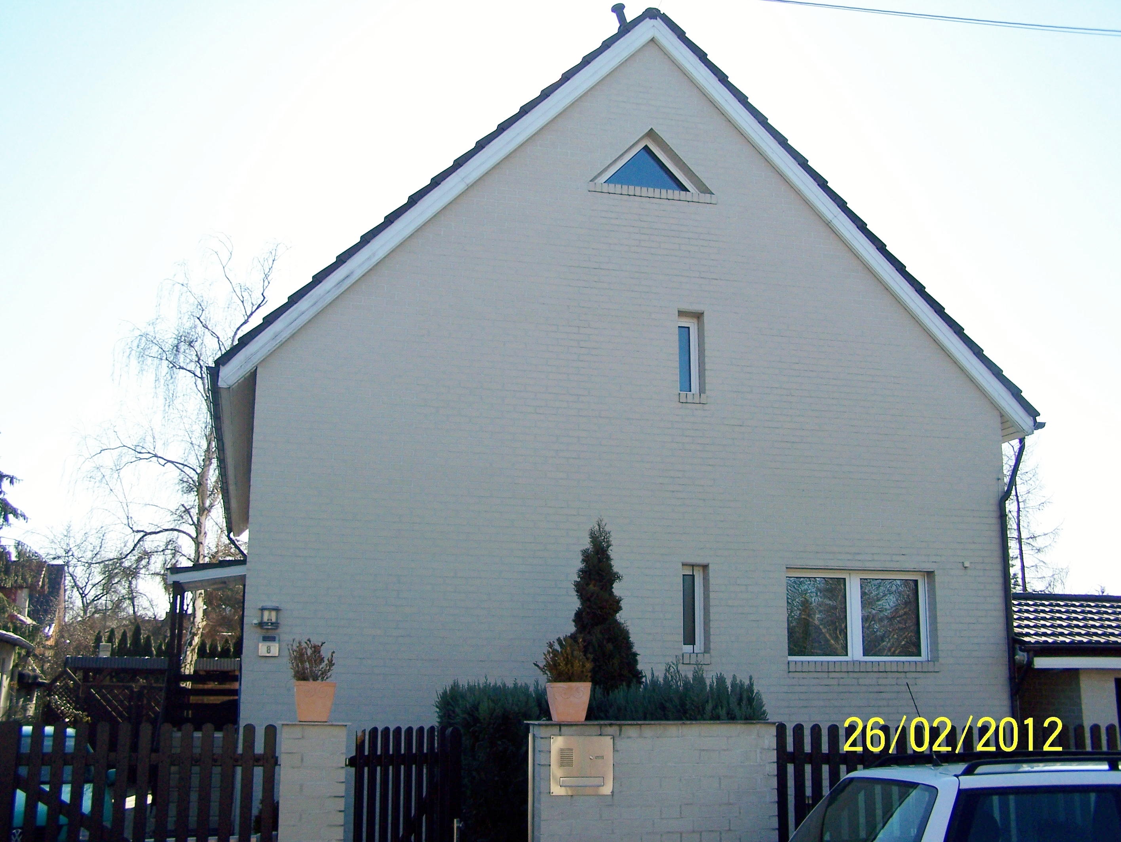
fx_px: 1231
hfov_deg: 48.9
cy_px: 421
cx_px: 560
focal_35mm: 38
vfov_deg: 37.8
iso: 80
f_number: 2.8
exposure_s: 1/800
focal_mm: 6.3
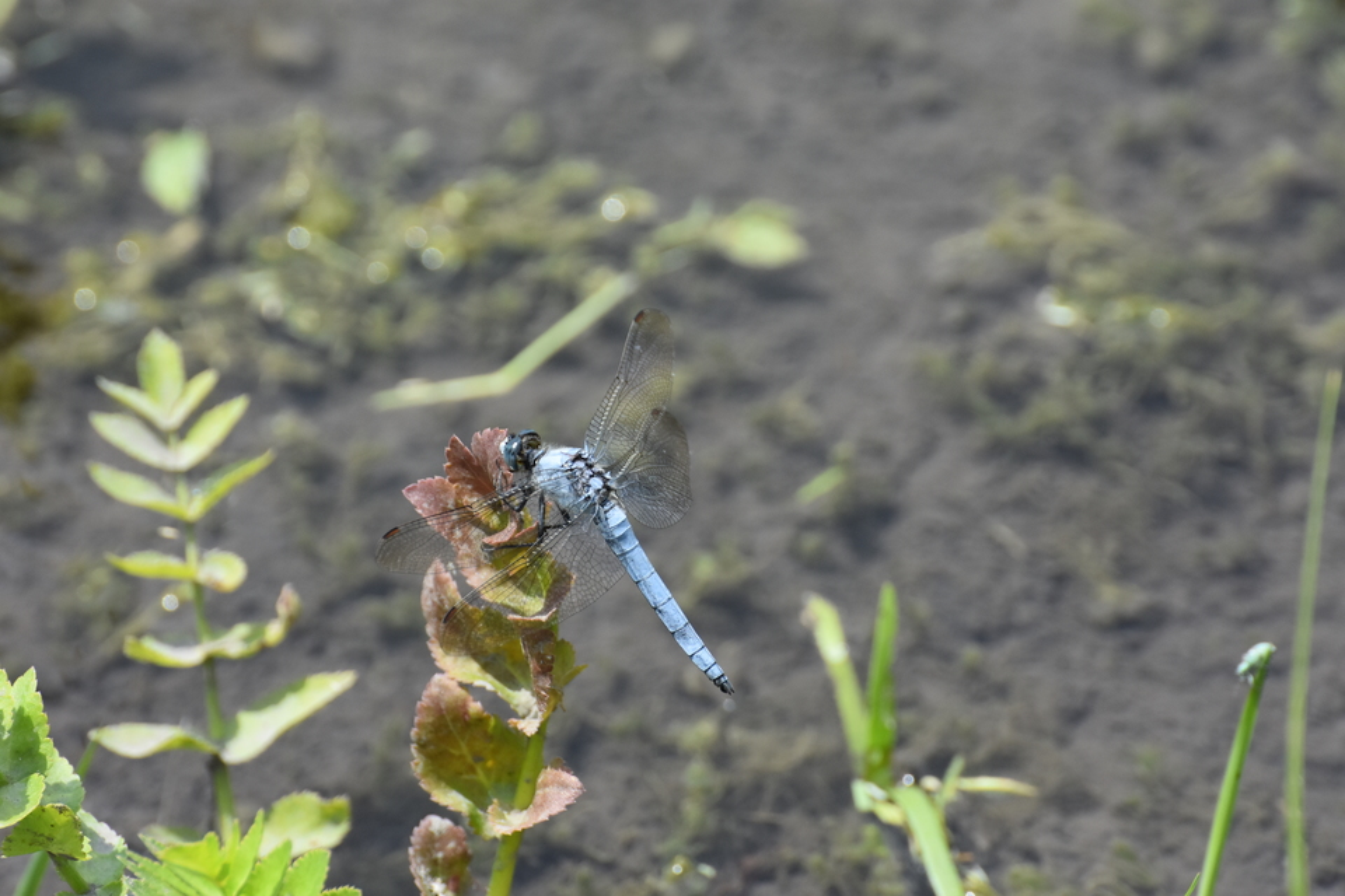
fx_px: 16811
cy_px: 448
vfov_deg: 3.1
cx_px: 672
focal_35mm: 450
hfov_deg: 4.6
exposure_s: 1/1000
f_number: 8
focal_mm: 300
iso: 560
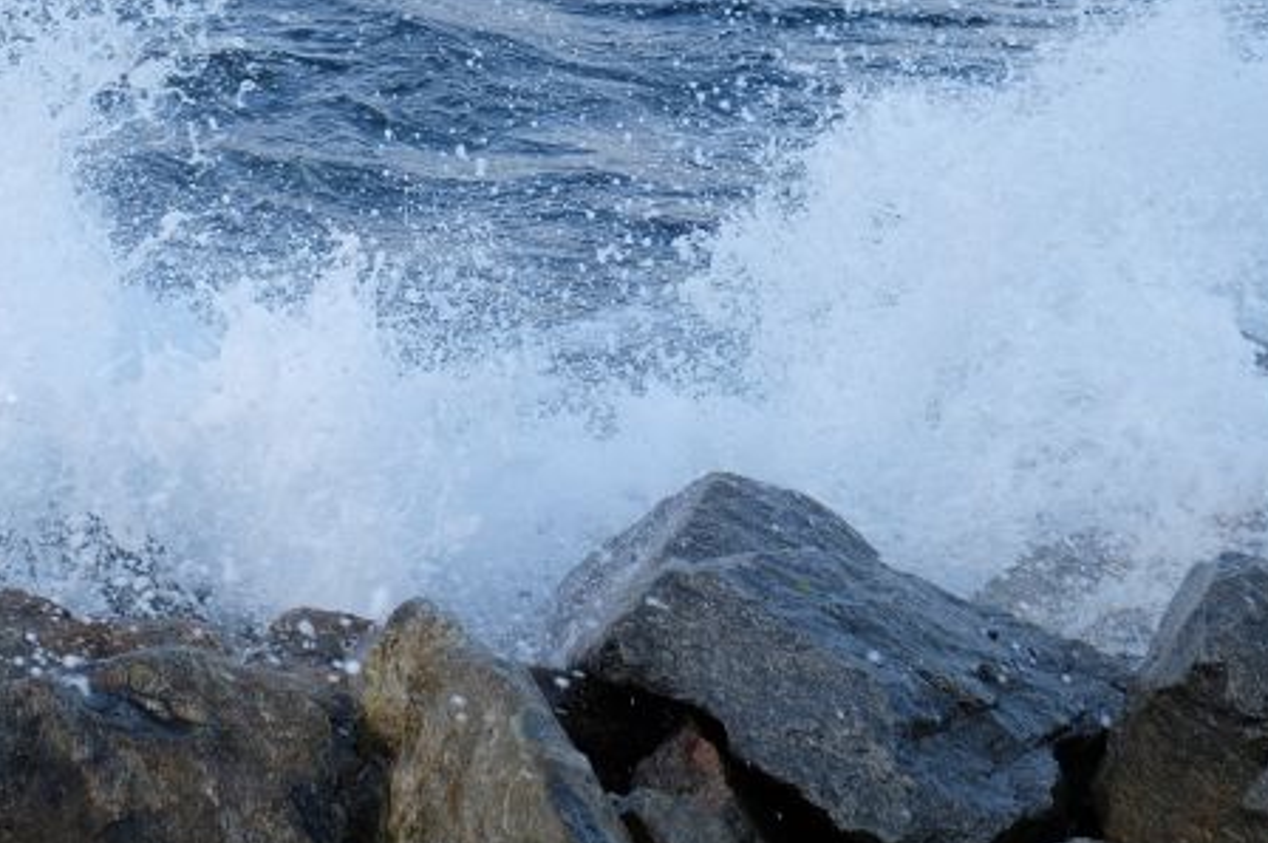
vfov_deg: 18.1
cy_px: 225
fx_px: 2640
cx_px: 311
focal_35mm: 75
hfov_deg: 26.6
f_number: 6.4
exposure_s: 1/350
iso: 400
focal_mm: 28.2
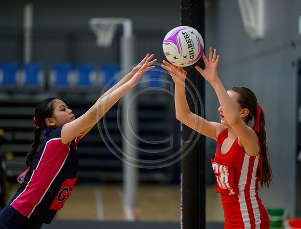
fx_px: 1974
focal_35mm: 226
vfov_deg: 6.6
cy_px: 111
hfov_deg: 8.7
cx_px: 178
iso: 2500
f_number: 2.8
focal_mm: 200
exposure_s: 1/800
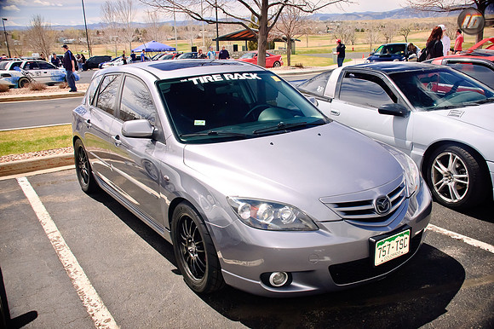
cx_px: 247
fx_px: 453
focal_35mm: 33
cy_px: 164
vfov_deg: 39.9
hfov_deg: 57.3
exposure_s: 1/160
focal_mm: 22
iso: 200
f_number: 6.3
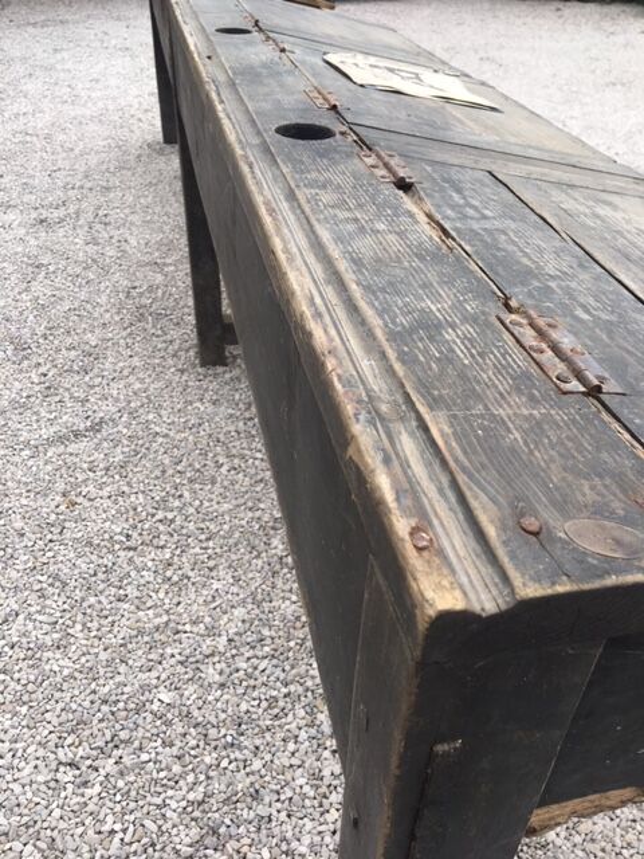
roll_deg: -2.1
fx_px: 719
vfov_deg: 61.7
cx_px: 322
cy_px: 430
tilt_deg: -37.0
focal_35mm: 29
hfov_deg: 48.2
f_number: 2.2
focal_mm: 4.15
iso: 25
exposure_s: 1/270
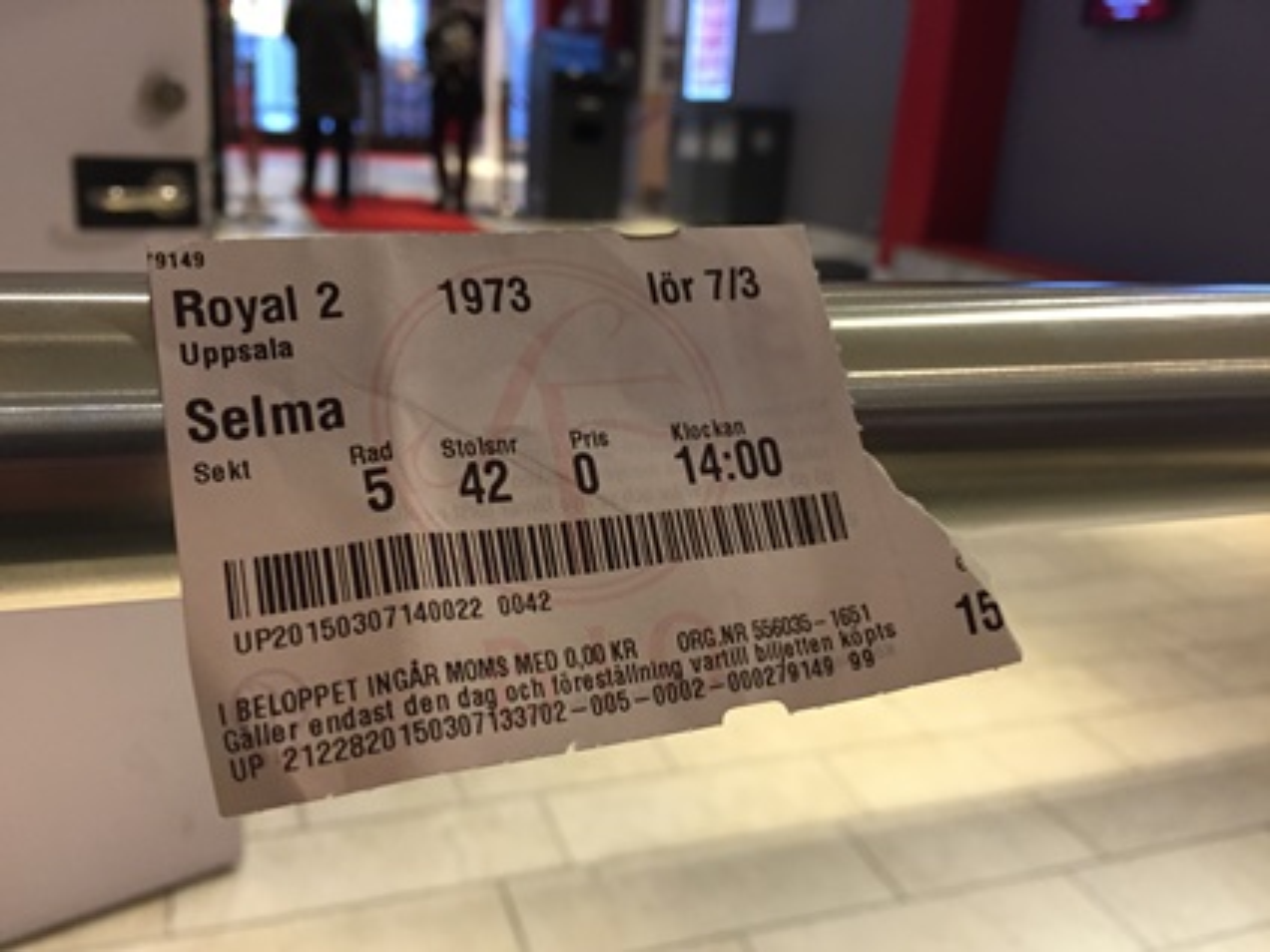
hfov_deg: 61.7
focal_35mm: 29
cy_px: 476
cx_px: 635
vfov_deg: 48.2
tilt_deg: -17.6
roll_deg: -3.0
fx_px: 1064
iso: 125
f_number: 2.2
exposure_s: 1/30
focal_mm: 4.15
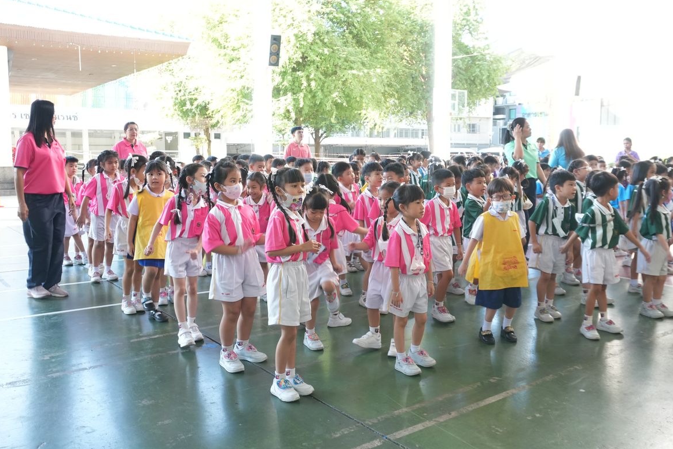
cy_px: 218
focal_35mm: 33
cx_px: 327
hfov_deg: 57.9
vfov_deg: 40.5
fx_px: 608
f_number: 5.6
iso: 1000
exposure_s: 1/80
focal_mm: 21
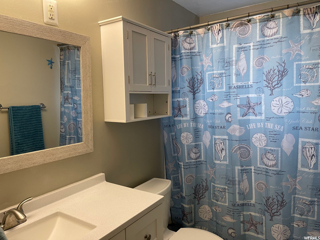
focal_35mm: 26
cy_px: 120
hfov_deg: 67.3
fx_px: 240
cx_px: 160
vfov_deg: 53.1
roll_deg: +1.1
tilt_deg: -7.3
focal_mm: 5.1
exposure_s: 1/60
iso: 80
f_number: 1.6
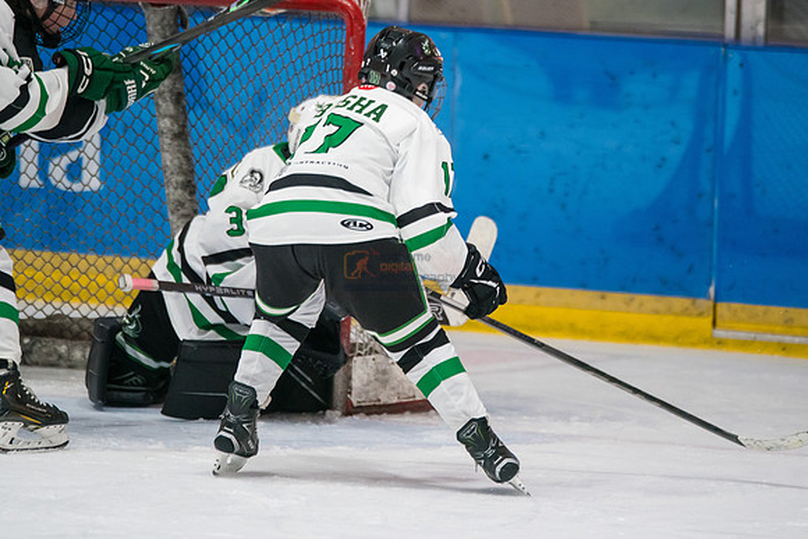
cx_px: 404
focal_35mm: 415
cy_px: 167
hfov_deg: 5.0
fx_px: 9305
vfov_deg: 3.3
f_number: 3.2
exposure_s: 1/1000
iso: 3200
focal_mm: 300
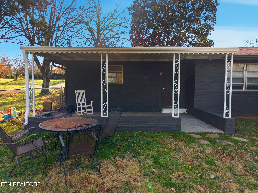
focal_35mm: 24
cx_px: 129
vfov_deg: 56.8
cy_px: 96
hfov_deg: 71.6
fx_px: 179
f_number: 1.8
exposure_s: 1/3000
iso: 410
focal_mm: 8.7
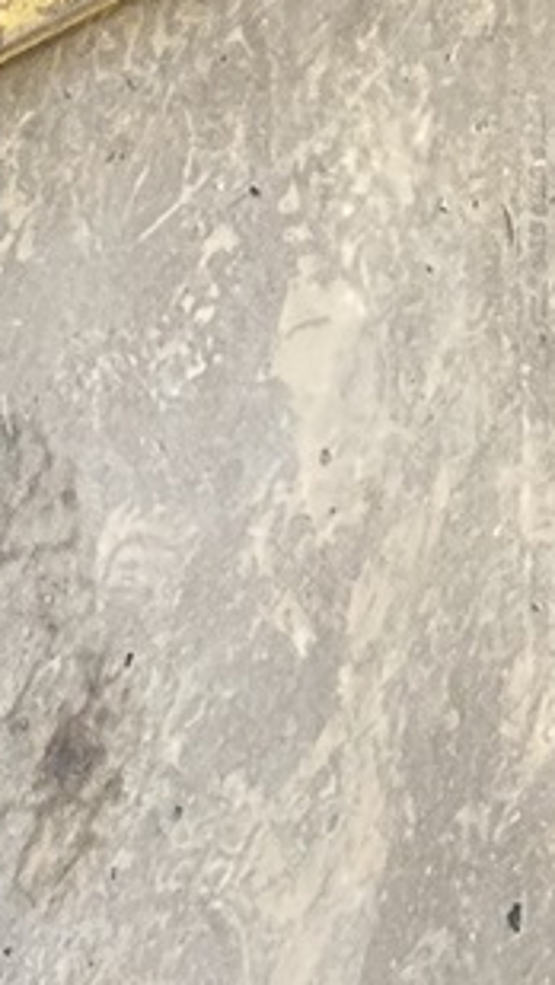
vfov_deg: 11.6
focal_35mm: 148
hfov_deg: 7.3
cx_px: -1131
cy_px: -1485
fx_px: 3869
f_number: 1.5
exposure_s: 1/60
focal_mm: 5.7
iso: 200
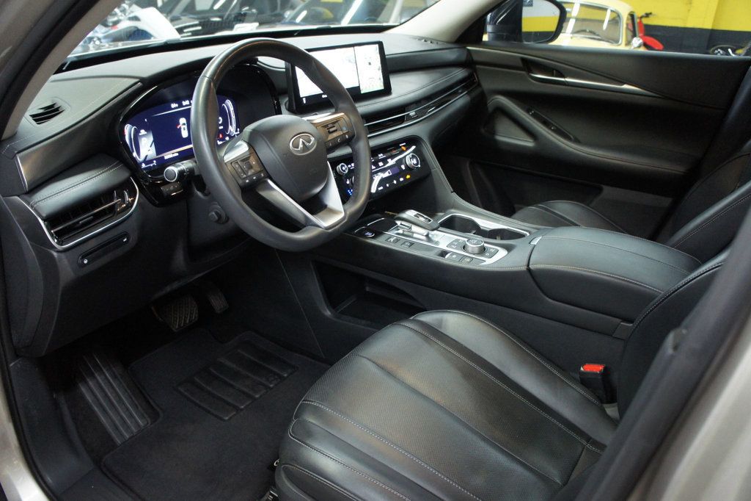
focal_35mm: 27
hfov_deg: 67.4
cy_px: 250
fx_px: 563
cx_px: 376
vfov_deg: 47.9
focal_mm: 18
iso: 1250
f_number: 3.5
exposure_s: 1/30
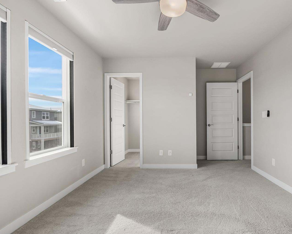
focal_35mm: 19
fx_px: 164
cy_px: 120
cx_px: 172
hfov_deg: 82.5
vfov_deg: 70.8
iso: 200
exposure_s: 1/13
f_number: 8
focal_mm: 16
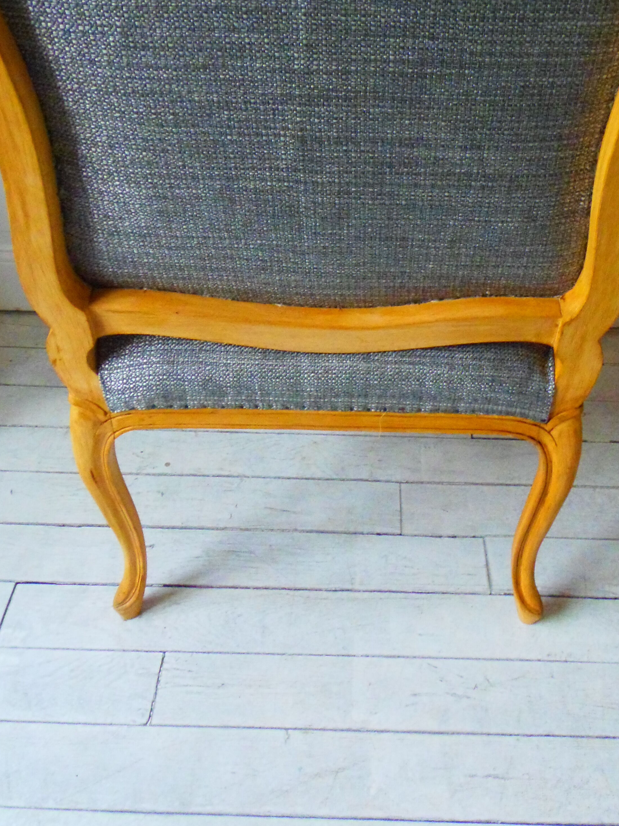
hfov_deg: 40.7
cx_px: 335
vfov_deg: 50.9
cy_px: 232
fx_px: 834
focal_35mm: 35
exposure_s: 1/20
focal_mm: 4.3
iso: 400
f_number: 2.9
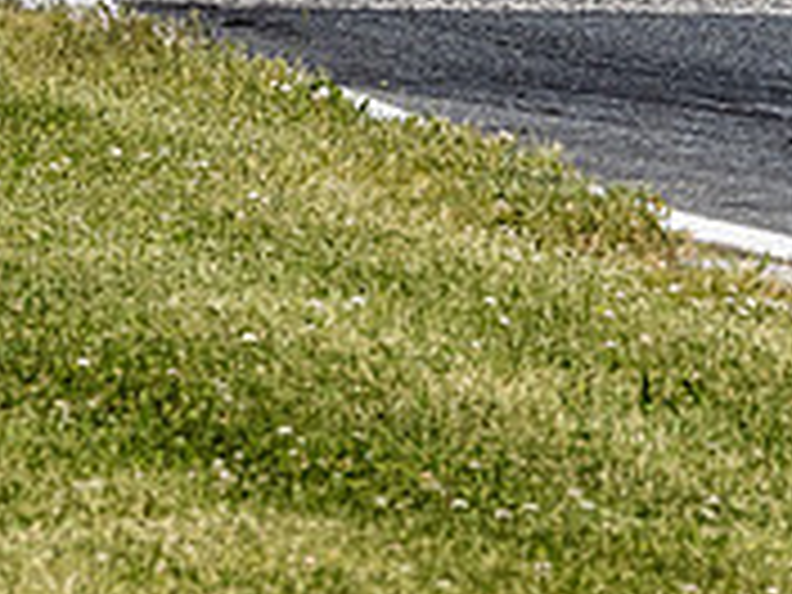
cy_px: -344
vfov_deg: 0.8
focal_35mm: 1975
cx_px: 886
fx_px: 45187
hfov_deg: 1.0
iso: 400
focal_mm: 300
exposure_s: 1/500
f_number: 14
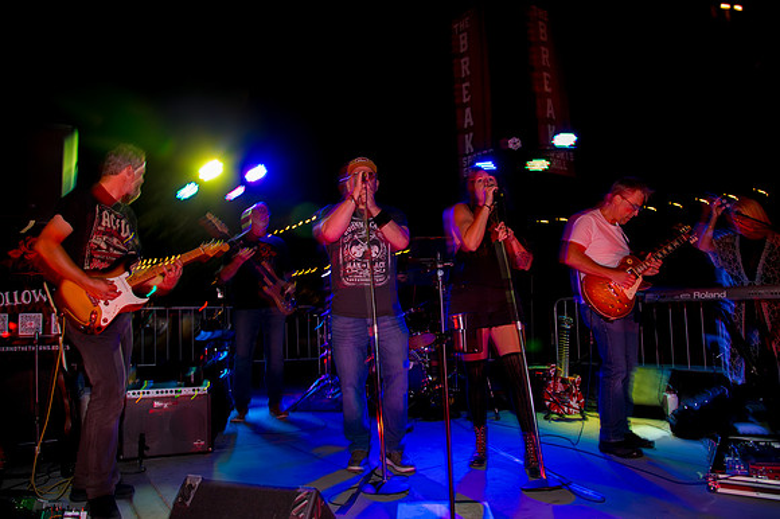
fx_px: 560
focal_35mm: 26
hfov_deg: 69.7
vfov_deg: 49.8
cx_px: 373
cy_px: 259
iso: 3200
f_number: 5
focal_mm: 24
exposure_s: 1/80
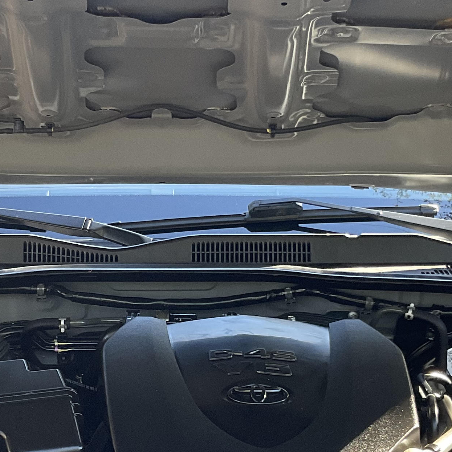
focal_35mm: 83
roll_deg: +0.1
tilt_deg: -15.6
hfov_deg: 20.8
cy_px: 246
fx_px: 1226
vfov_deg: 20.9
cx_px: 165
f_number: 1.8
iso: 64
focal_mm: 3
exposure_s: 1/109
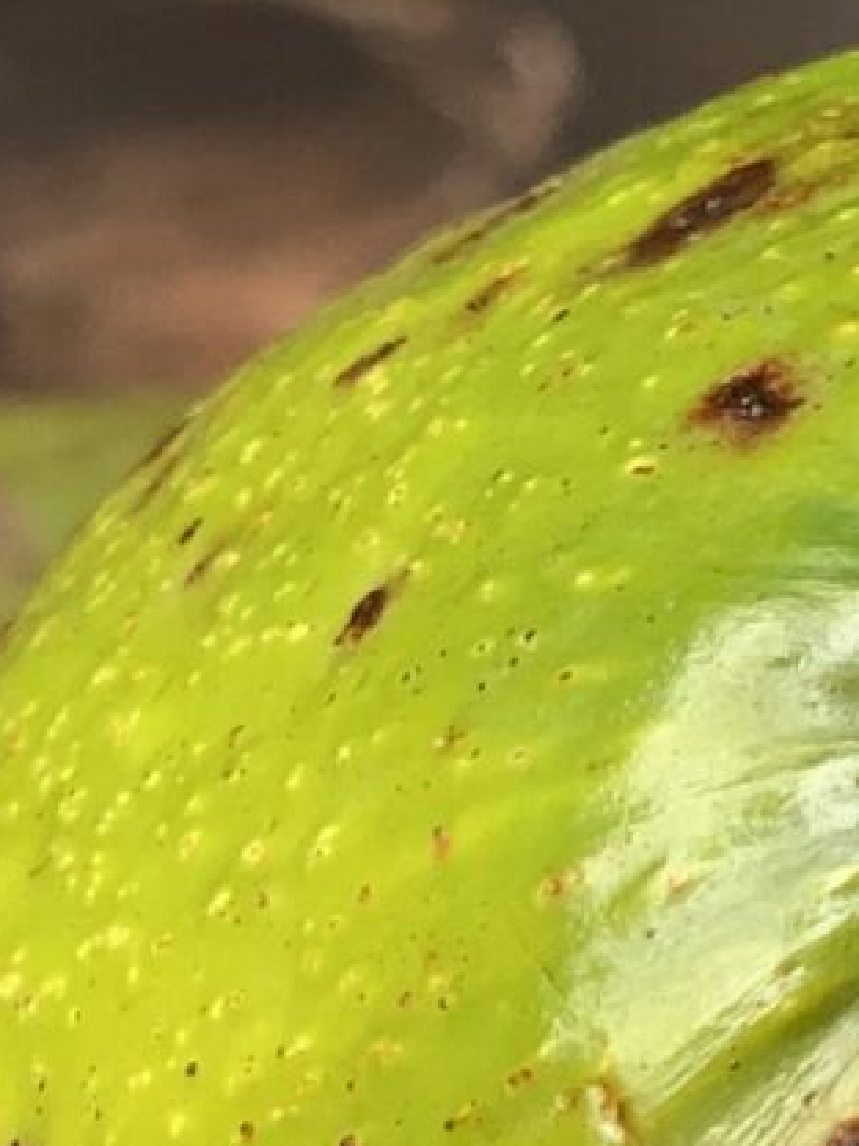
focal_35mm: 320
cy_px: 879
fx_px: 10588
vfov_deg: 6.2
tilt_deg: -46.6
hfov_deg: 4.6
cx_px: 1065
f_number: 2.4
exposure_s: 1/122
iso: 40
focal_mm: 6
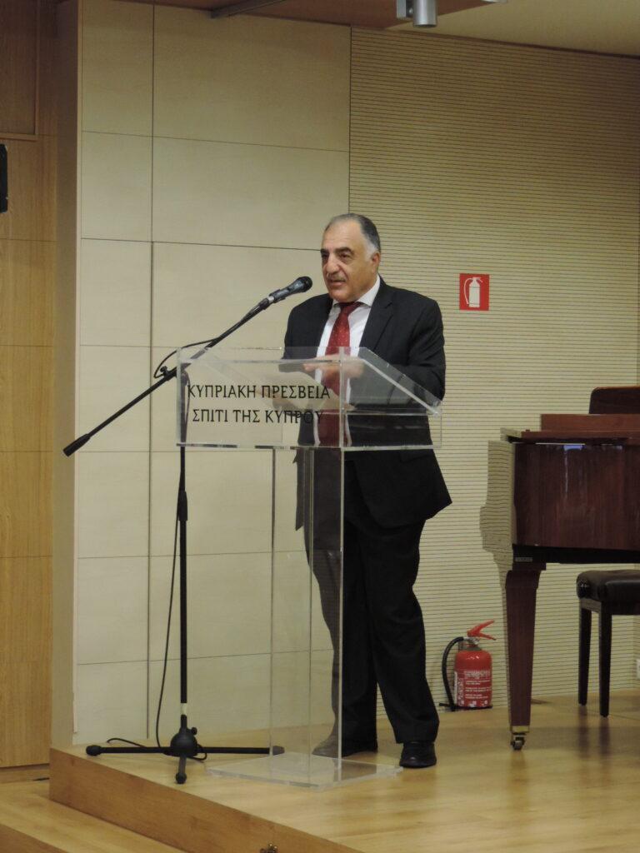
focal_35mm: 90
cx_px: 320
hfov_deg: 16.4
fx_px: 2219
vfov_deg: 21.8
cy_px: 426
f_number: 4.1
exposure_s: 1/20
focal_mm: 16
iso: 800
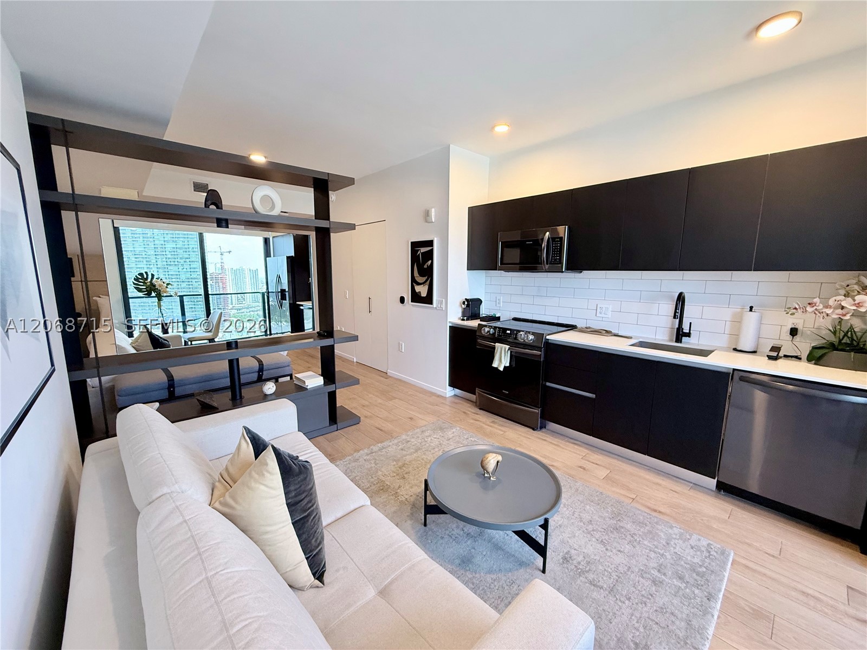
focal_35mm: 14
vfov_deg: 85.7
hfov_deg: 102.1
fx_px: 351
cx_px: 434
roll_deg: -0.5
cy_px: 325
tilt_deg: -9.2
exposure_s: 1/60
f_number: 2.2
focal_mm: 2.22
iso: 250
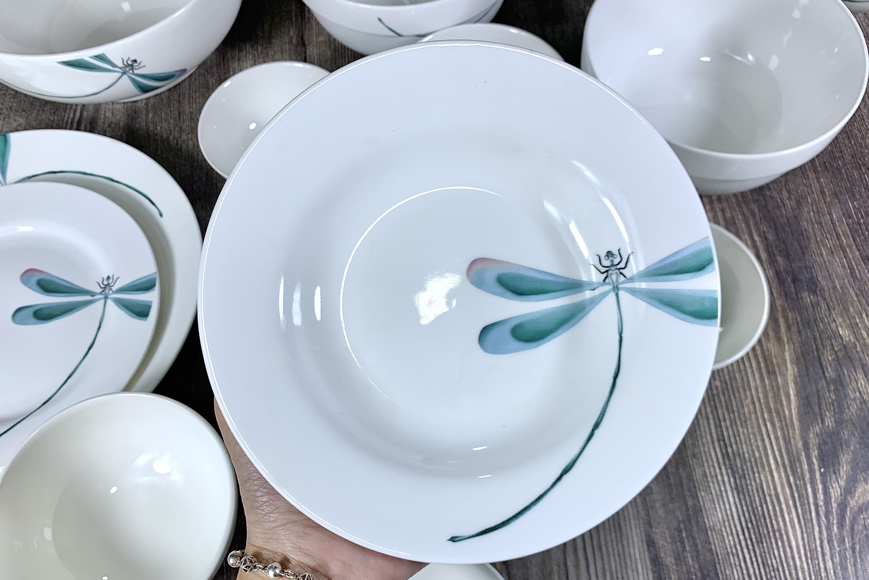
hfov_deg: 65.5
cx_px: 435
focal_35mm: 28
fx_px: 676
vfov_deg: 46.3
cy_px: 332
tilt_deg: -65.8
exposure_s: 1/309
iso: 25
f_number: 1.8
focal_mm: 4.25
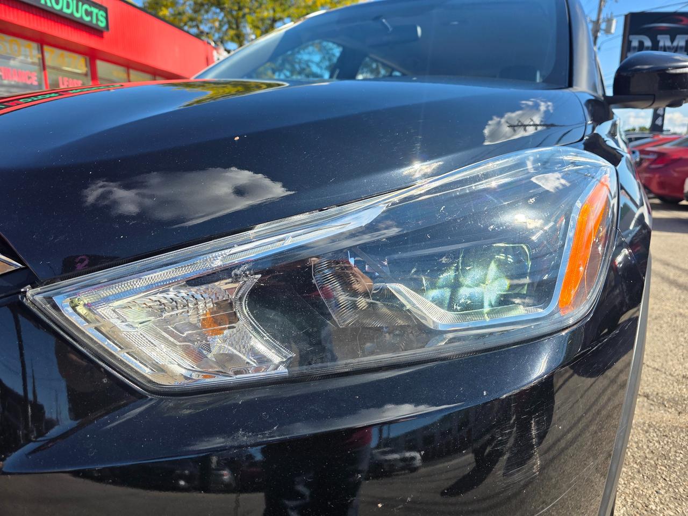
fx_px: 457
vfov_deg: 58.9
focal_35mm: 23
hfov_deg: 73.9
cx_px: 344
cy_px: 258
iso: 80
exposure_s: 1/3598
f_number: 1.7
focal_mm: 6.3
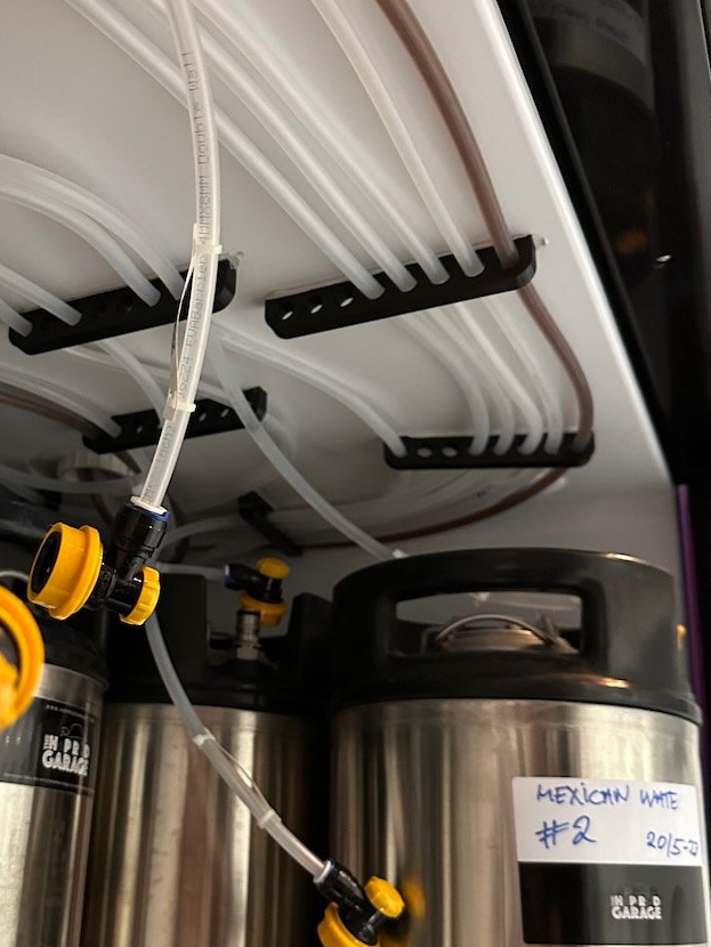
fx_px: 1013
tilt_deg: +16.7
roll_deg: -4.3
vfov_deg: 50.0
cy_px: 540
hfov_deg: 37.9
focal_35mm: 37
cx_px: 197
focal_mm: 6.86
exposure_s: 1/33
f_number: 1.78
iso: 1000
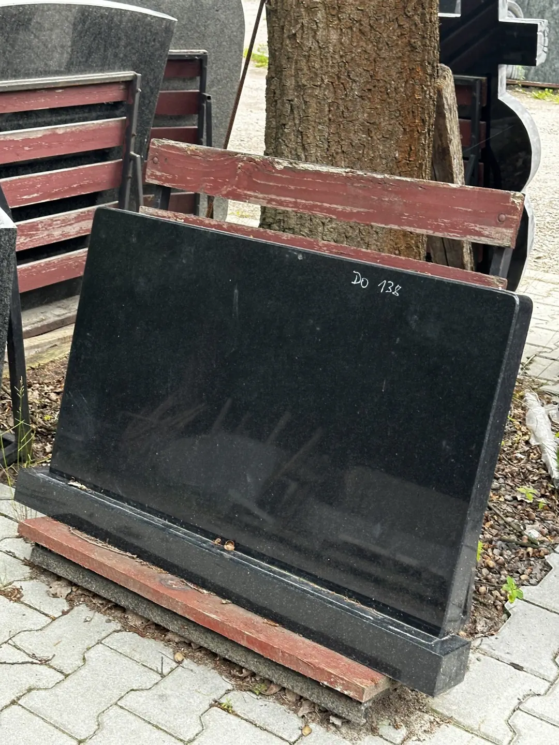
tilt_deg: -20.9
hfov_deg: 30.3
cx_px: 280
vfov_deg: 39.7
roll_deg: -2.1
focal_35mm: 48
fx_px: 1034
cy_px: 372
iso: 125
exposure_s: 1/60
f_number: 1.78
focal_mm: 6.86
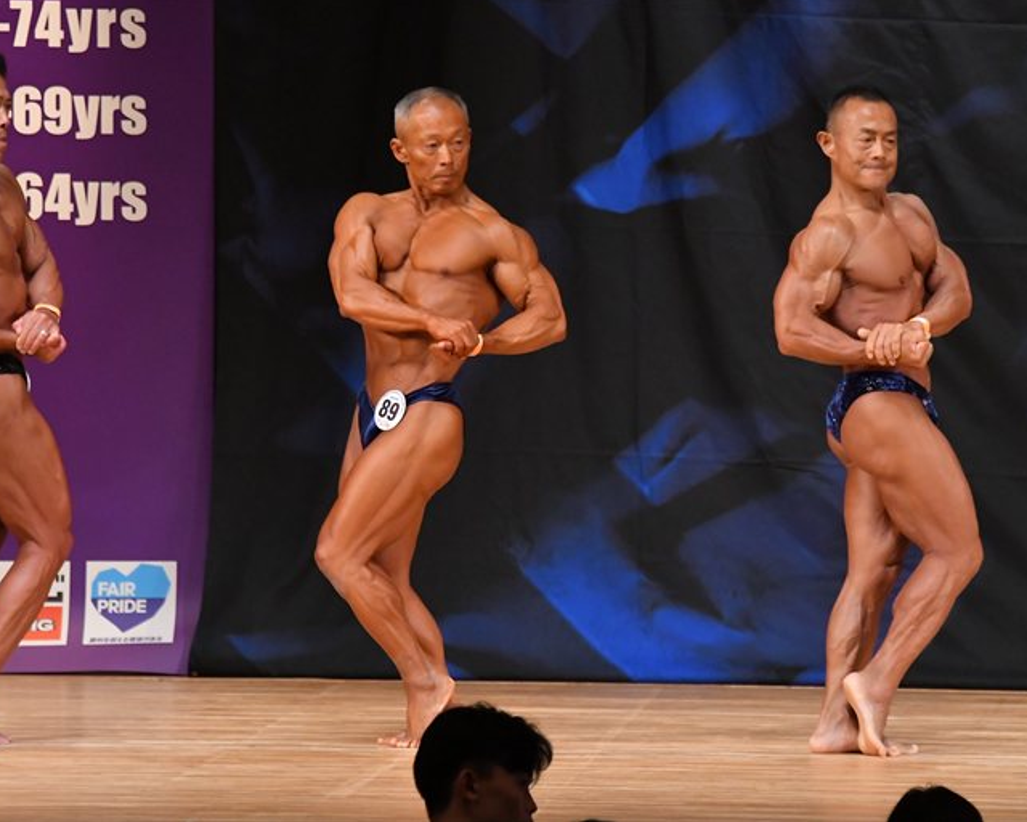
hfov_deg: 6.0
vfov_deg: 4.8
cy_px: 409
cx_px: 505
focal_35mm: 324
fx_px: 9848
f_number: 5.6
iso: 5000
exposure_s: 1/400
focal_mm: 190
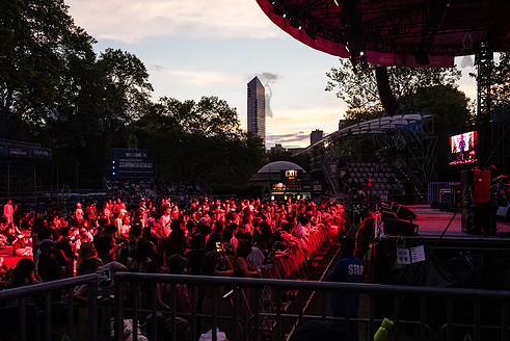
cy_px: 200
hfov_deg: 63.6
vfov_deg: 44.8
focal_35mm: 29
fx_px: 411
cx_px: 266
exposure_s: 1/640
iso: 5000
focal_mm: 24
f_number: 4
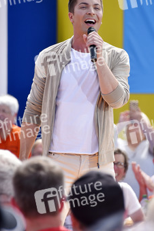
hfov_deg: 3.9
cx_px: 89
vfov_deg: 5.8
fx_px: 2270
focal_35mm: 353
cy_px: 96
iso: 125
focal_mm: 300
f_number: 5.6
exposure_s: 1/640
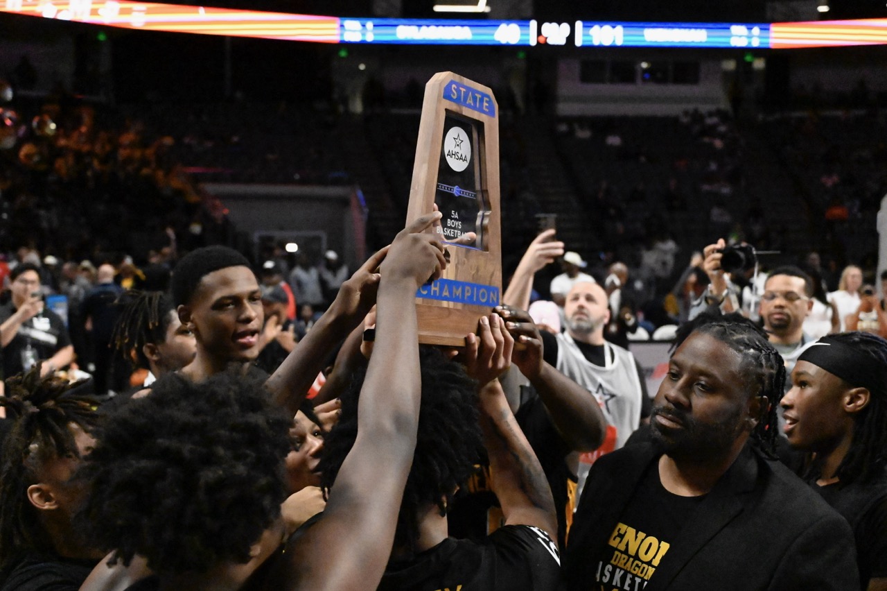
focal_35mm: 42
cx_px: 444
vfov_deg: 31.9
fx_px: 1034
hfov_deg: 46.4
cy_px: 296
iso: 51200
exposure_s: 1/8000
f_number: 4
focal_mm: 42
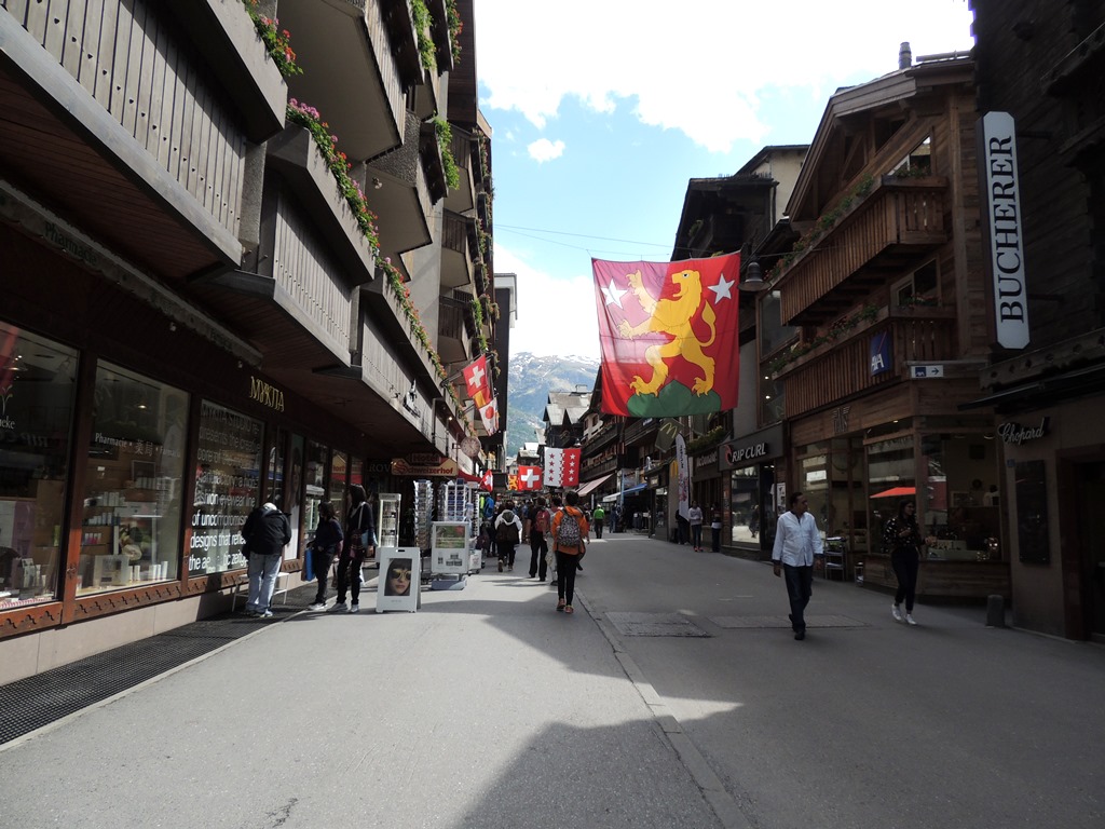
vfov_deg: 56.8
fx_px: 766
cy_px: 414
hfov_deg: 71.6
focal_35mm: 24
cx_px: 552
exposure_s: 1/800
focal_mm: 4.3
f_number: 3
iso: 100
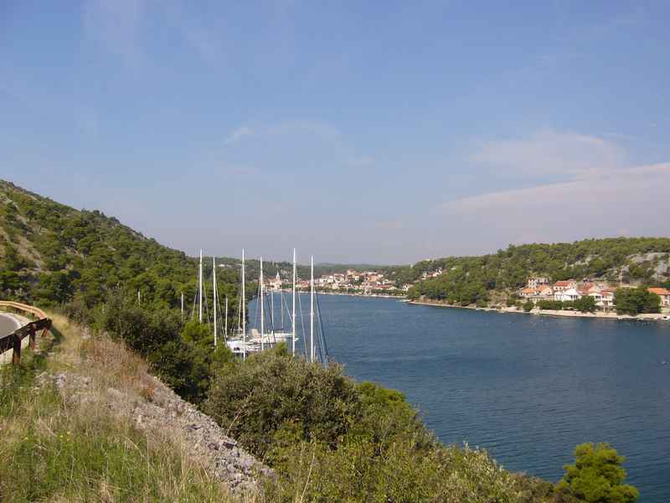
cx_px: 335
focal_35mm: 35
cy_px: 252
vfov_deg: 40.7
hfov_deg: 52.6
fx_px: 677
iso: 80
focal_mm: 5.8
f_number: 5.6
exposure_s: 1/400
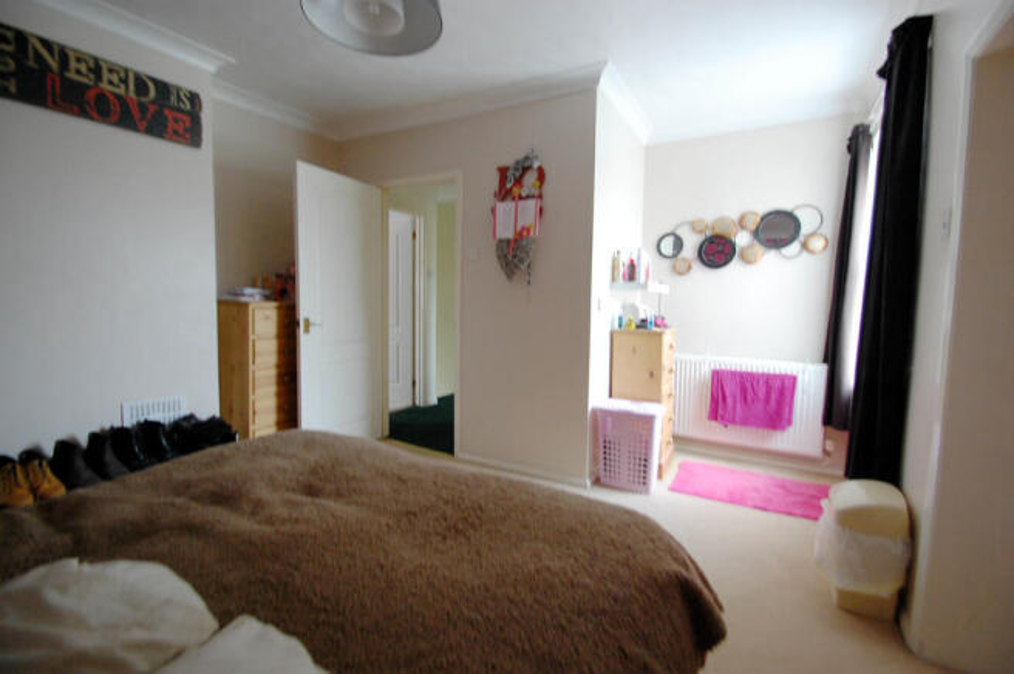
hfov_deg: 100.4
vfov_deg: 77.2
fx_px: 422
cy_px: 337
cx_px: 507
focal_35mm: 15
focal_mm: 10
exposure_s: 1/20
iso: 800
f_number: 3.5
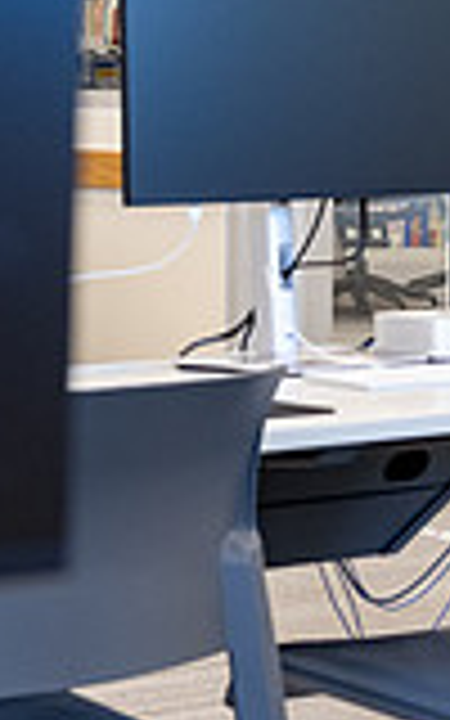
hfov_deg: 8.4
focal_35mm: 155
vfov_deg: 13.4
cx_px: 531
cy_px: 52
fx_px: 3041
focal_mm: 42
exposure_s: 1/100
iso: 1600
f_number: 5
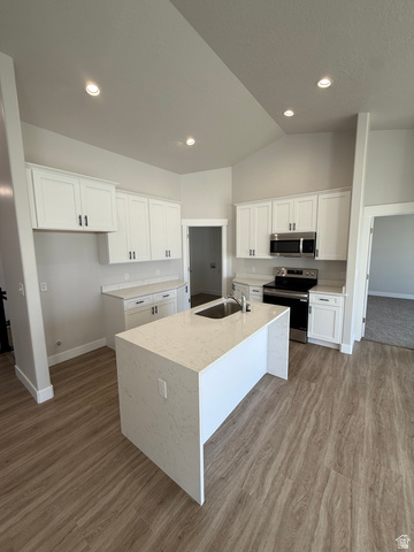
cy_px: 276
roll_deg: +0.6
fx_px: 223
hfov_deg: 85.7
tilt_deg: -7.2
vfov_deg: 102.1
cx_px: 207
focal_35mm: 14
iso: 50
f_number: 2.2
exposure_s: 1/120
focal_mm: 2.22
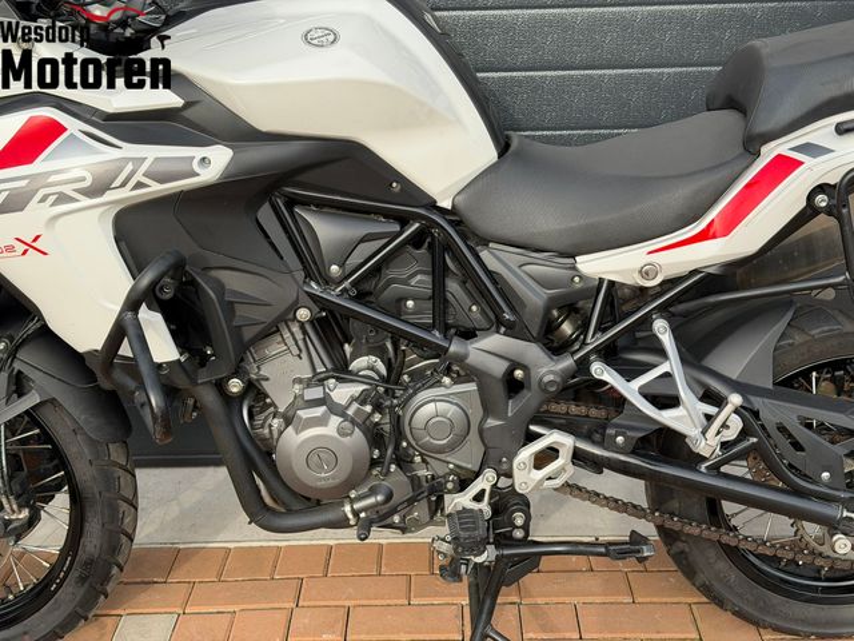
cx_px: 427
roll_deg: +1.9
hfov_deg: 39.7
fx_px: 1184
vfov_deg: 30.3
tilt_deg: -19.5
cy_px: 320
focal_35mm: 48
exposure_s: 1/1307
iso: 80
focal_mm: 6.76
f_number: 1.78
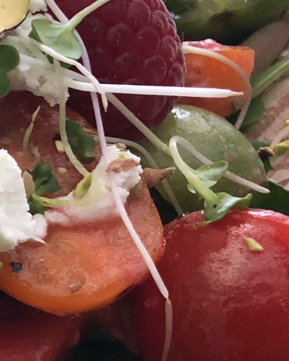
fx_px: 1165
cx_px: -392
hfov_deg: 11.7
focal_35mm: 109
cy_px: 228
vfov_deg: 17.6
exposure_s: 1/30
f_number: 1.8
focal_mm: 3.99
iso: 32
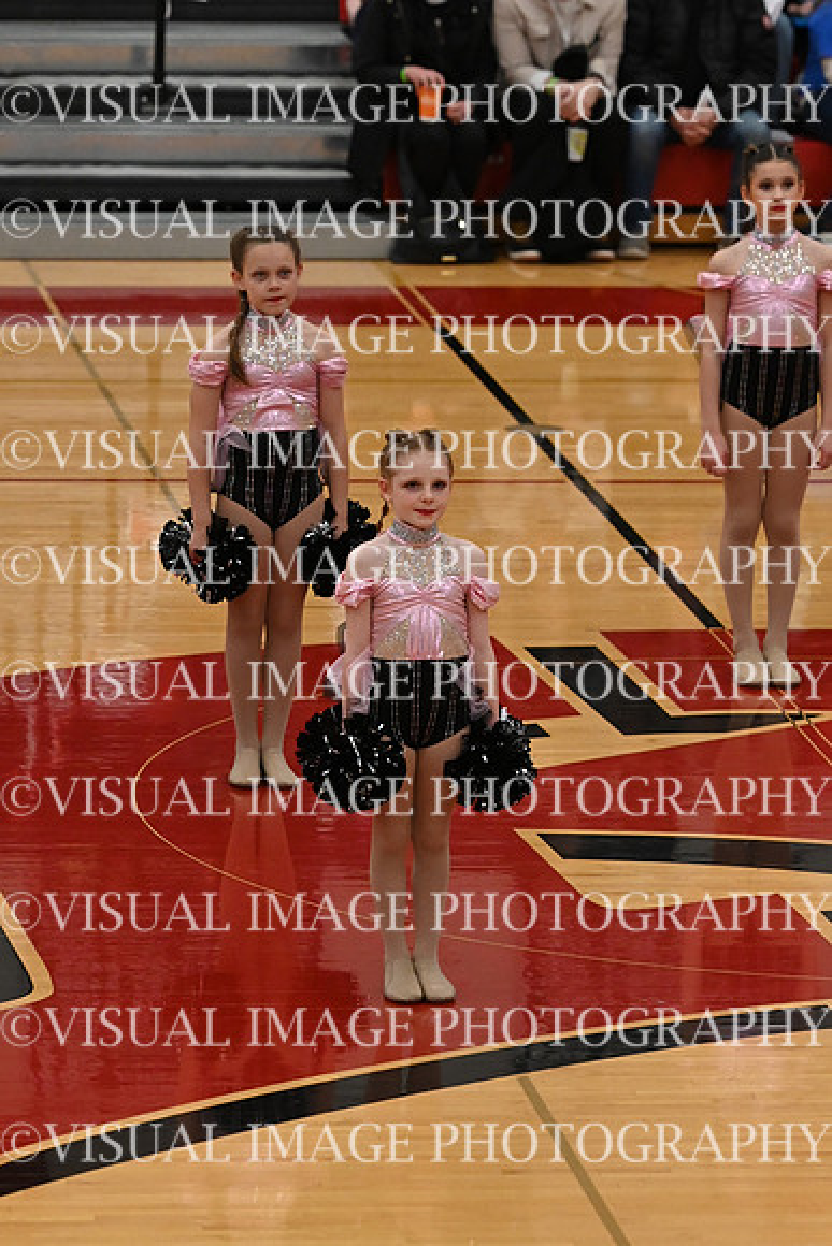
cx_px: 416
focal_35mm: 210
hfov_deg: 6.5
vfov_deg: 9.8
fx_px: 7275
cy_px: 623
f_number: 4
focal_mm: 140
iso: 5000
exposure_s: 1/400
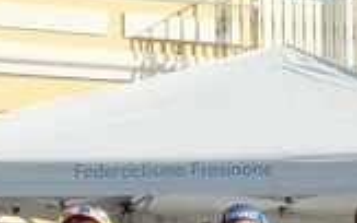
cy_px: 412
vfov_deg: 7.9
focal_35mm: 160
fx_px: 1557
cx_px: 475
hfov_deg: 12.6
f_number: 14
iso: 800
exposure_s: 1/250
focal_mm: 21.3
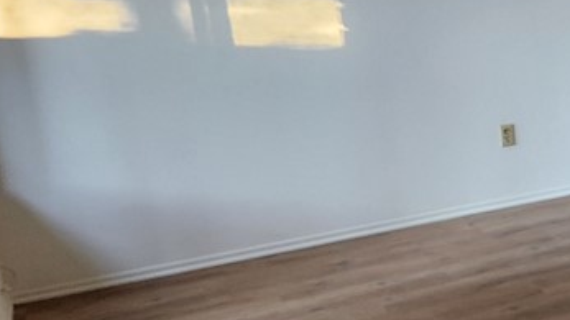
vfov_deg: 16.3
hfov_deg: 23.9
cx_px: 802
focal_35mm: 74
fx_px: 1118
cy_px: 164
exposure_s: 1/120
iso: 400
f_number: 1.8
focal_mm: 5.4
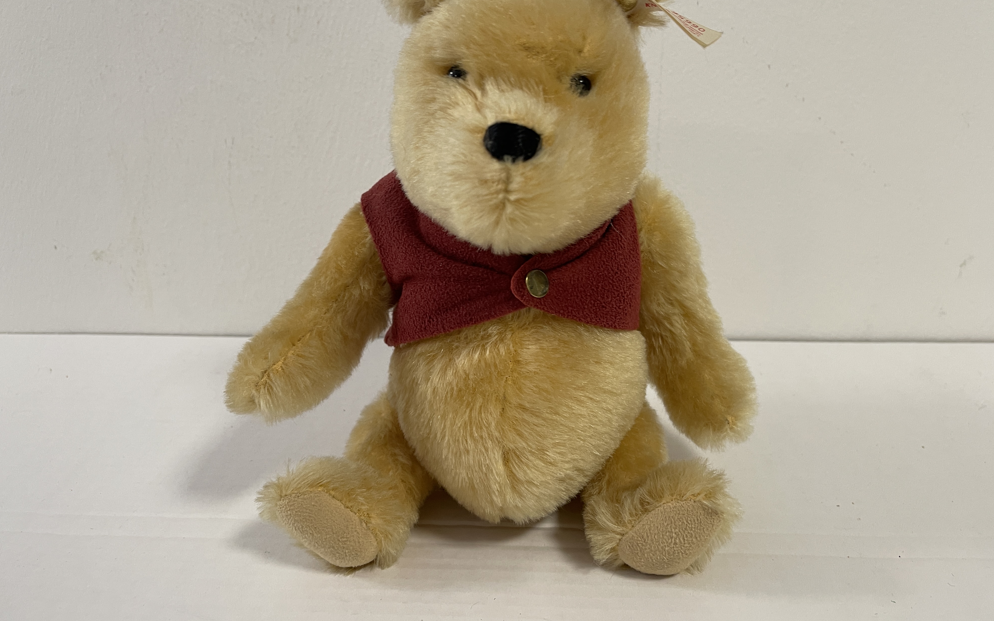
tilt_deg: -14.4
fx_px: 731
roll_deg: +0.8
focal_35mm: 27
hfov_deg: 68.4
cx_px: 493
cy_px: 268
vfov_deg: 45.9
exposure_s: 1/50
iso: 80
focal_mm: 5.1
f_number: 1.6
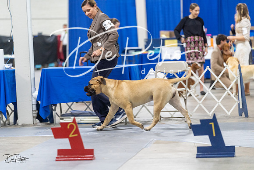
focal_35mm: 148
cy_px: 85
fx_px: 1044
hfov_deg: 13.9
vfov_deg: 9.3
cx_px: 127
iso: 2500
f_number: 2.8
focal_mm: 148
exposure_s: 1/160
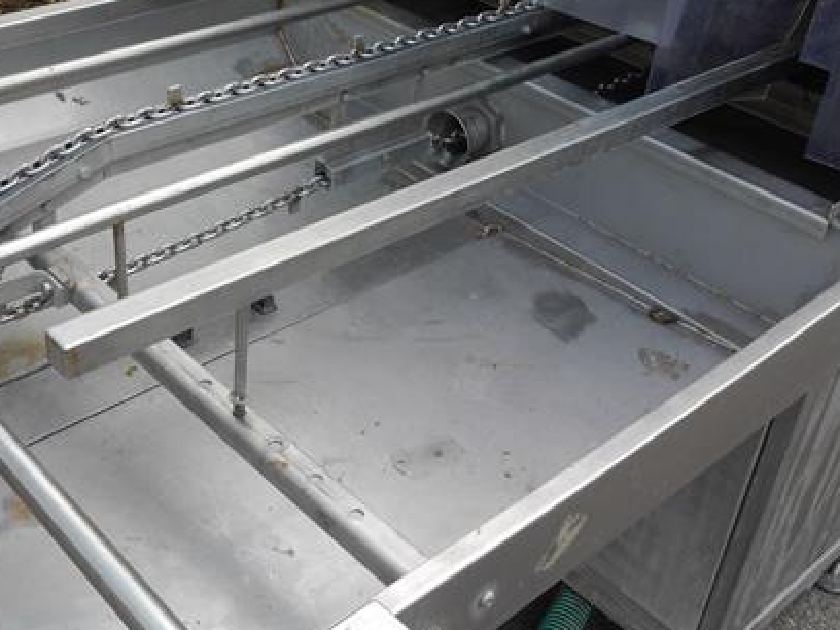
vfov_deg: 30.8
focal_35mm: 47
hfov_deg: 40.2
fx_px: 1141
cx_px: 330
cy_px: 249
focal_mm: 15
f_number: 5.6
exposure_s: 1/320
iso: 160
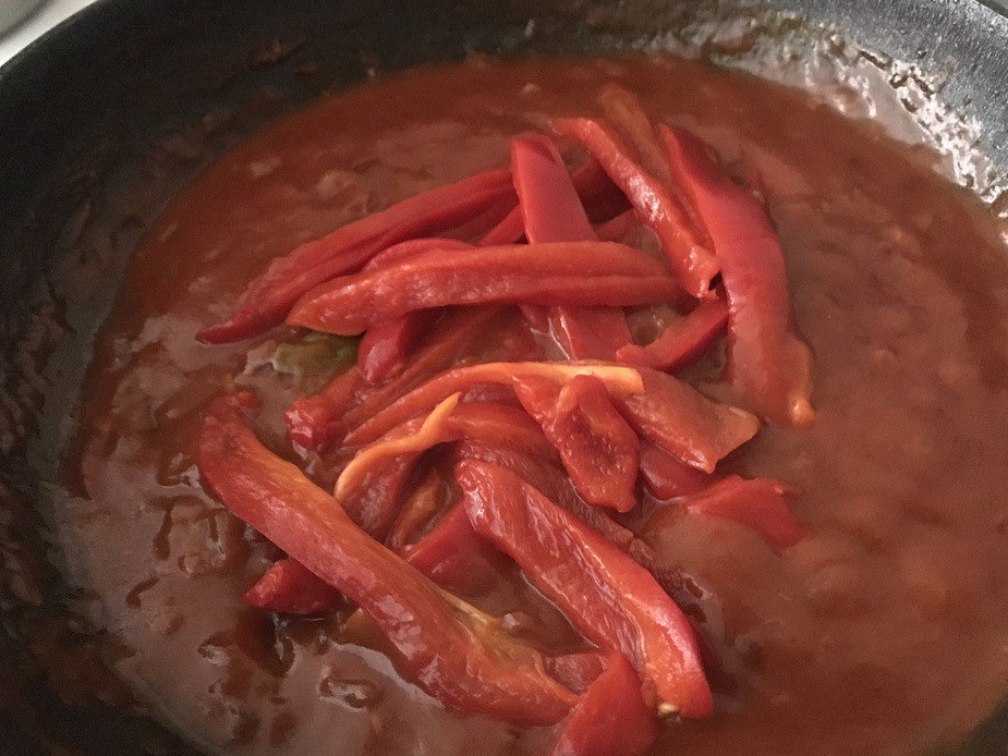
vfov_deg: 45.4
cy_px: 411
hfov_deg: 58.3
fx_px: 903
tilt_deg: -52.4
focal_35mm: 31
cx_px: 535
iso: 250
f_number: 1.8
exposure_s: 1/4
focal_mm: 3.99
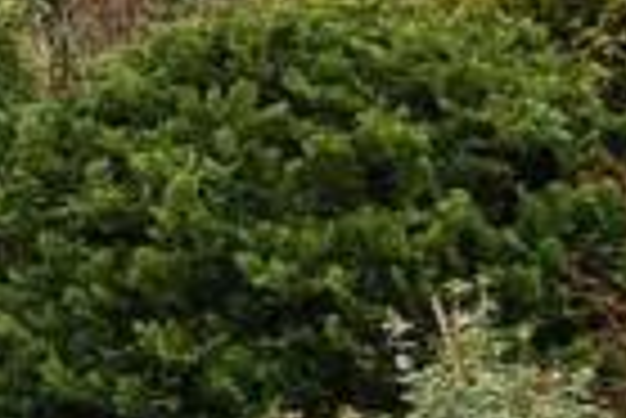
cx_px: -581
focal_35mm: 127
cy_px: 360
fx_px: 2211
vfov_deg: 10.8
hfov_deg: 13.9
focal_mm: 18
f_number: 5.6
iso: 200
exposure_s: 1/125
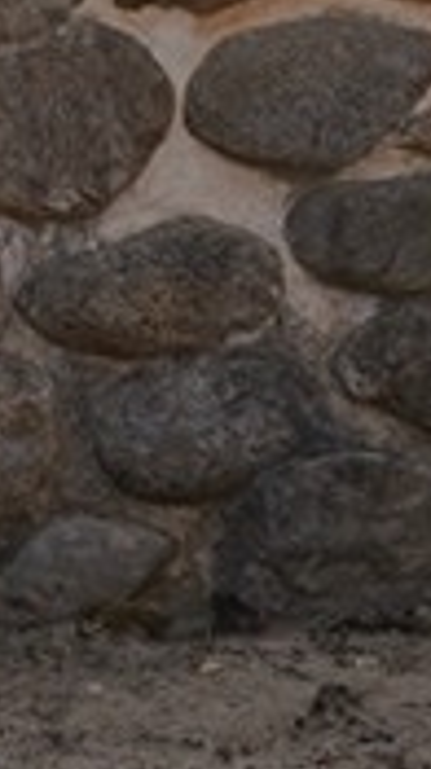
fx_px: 7339
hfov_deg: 3.0
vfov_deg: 5.9
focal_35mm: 360
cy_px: -325
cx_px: -2309
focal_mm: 30
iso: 100
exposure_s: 1/100
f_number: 11
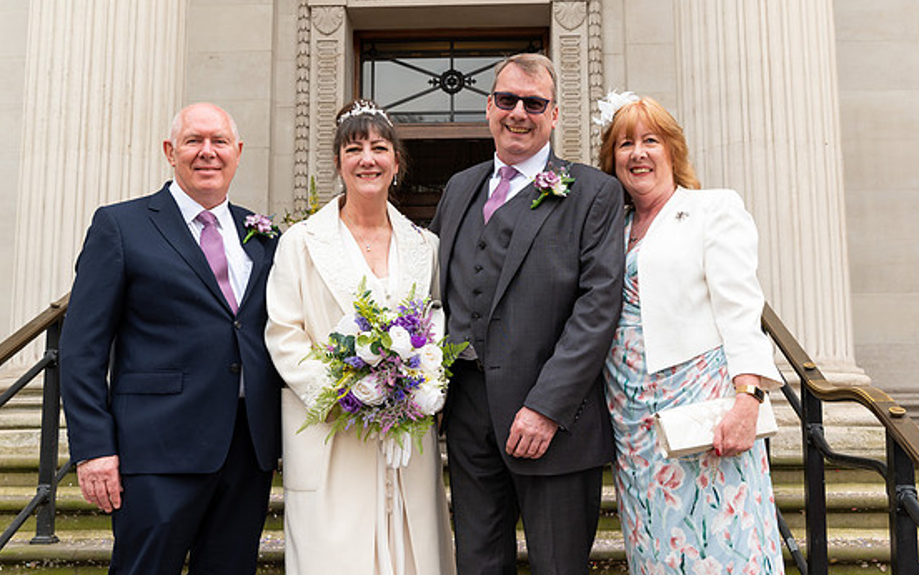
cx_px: 460
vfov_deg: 31.2
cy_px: 314
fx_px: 1027
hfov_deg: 48.2
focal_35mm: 41
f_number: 7.1
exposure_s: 1/200
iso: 200
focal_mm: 36
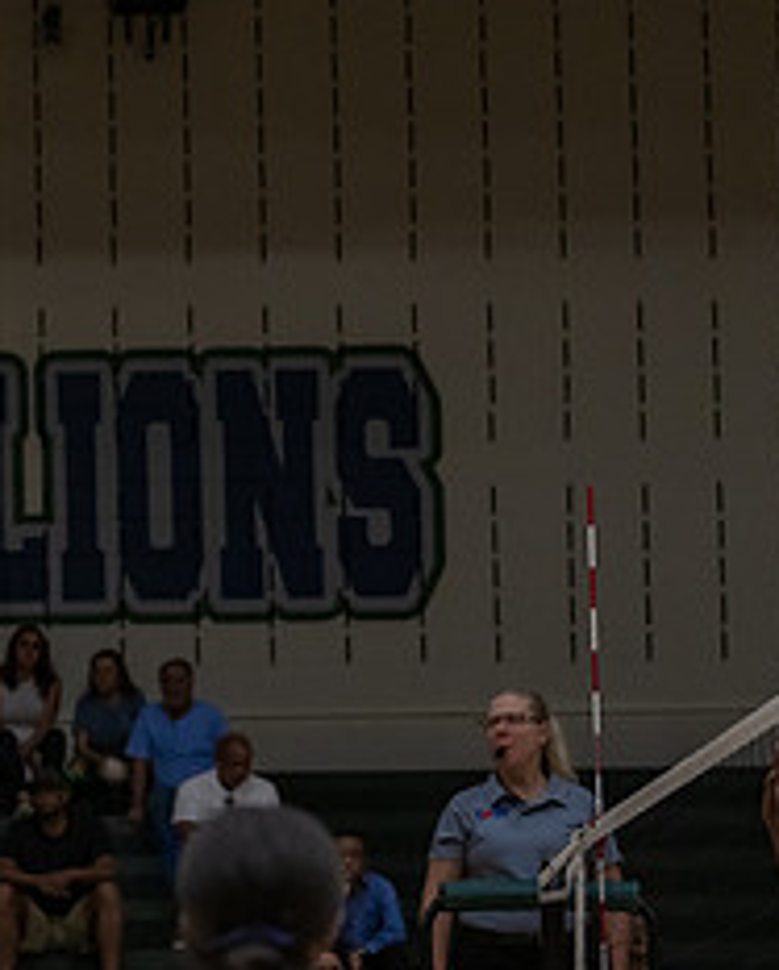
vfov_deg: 11.0
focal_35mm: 175
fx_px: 5034
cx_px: -396
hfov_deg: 8.6
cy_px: 849
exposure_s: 1/1000
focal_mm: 70
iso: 2500
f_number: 2.8
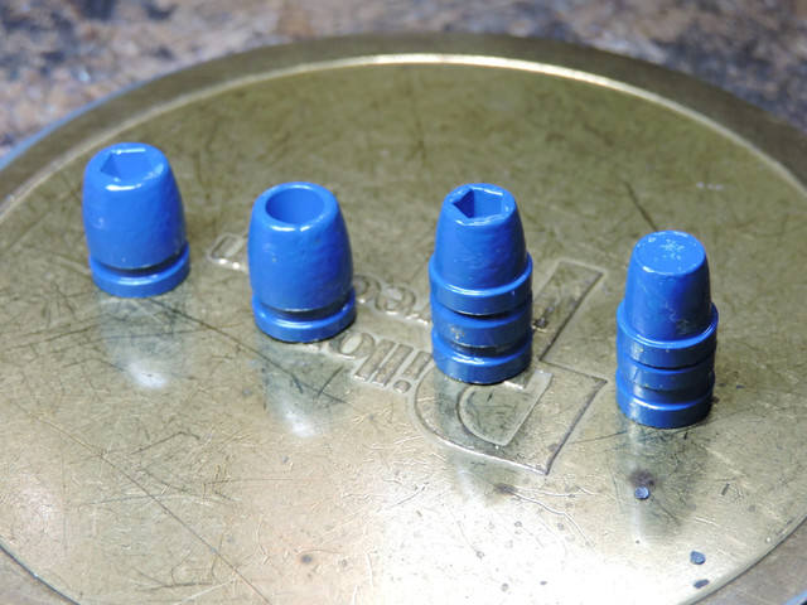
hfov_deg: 21.8
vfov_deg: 16.4
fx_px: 2098
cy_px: 302
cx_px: 404
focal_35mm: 90
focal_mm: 16.1
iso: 400
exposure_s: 1/80
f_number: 4.1
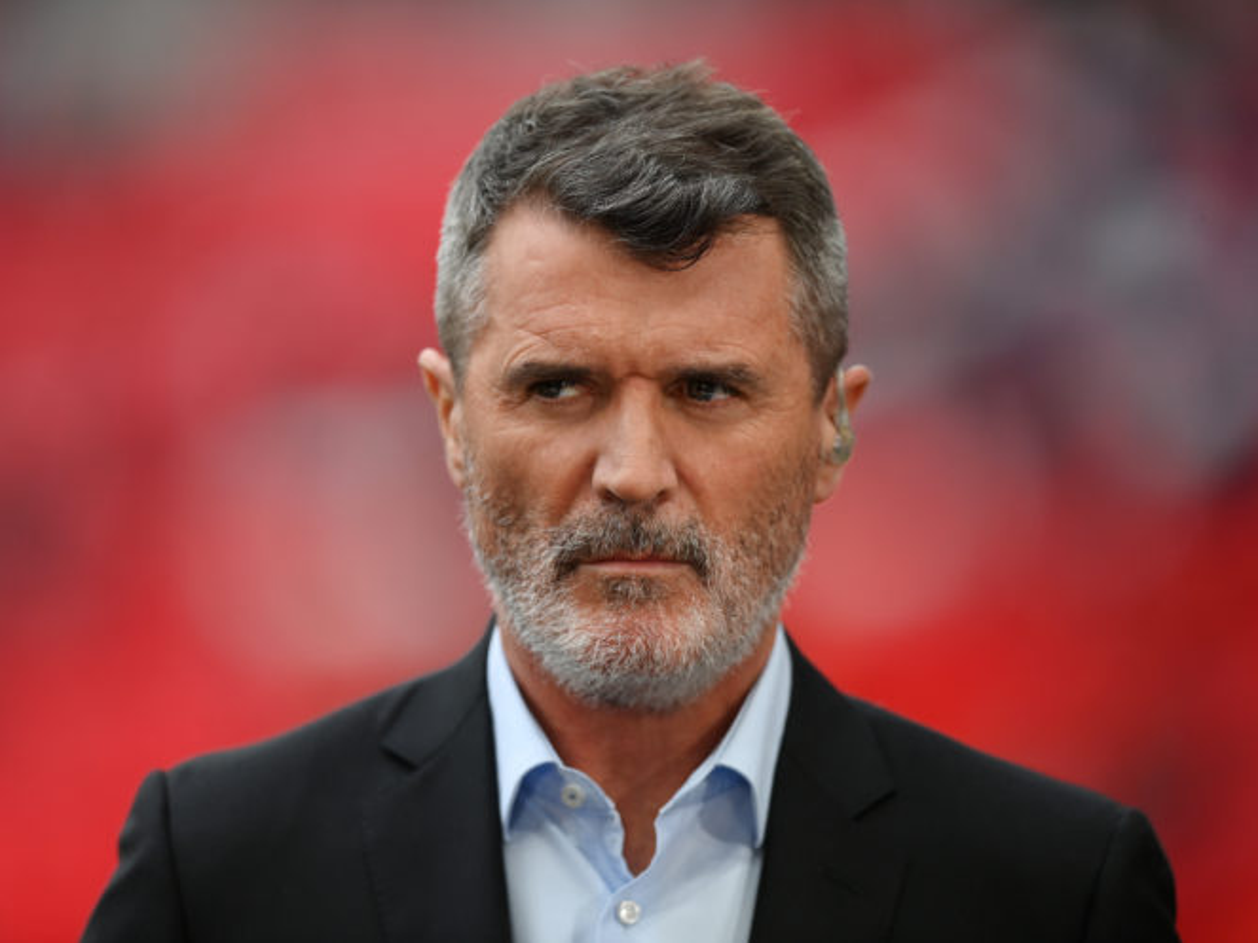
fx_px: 15806
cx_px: 573
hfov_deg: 4.6
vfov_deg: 3.4
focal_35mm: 435
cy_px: 472
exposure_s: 1/2000
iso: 640
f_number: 2.8
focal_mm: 400
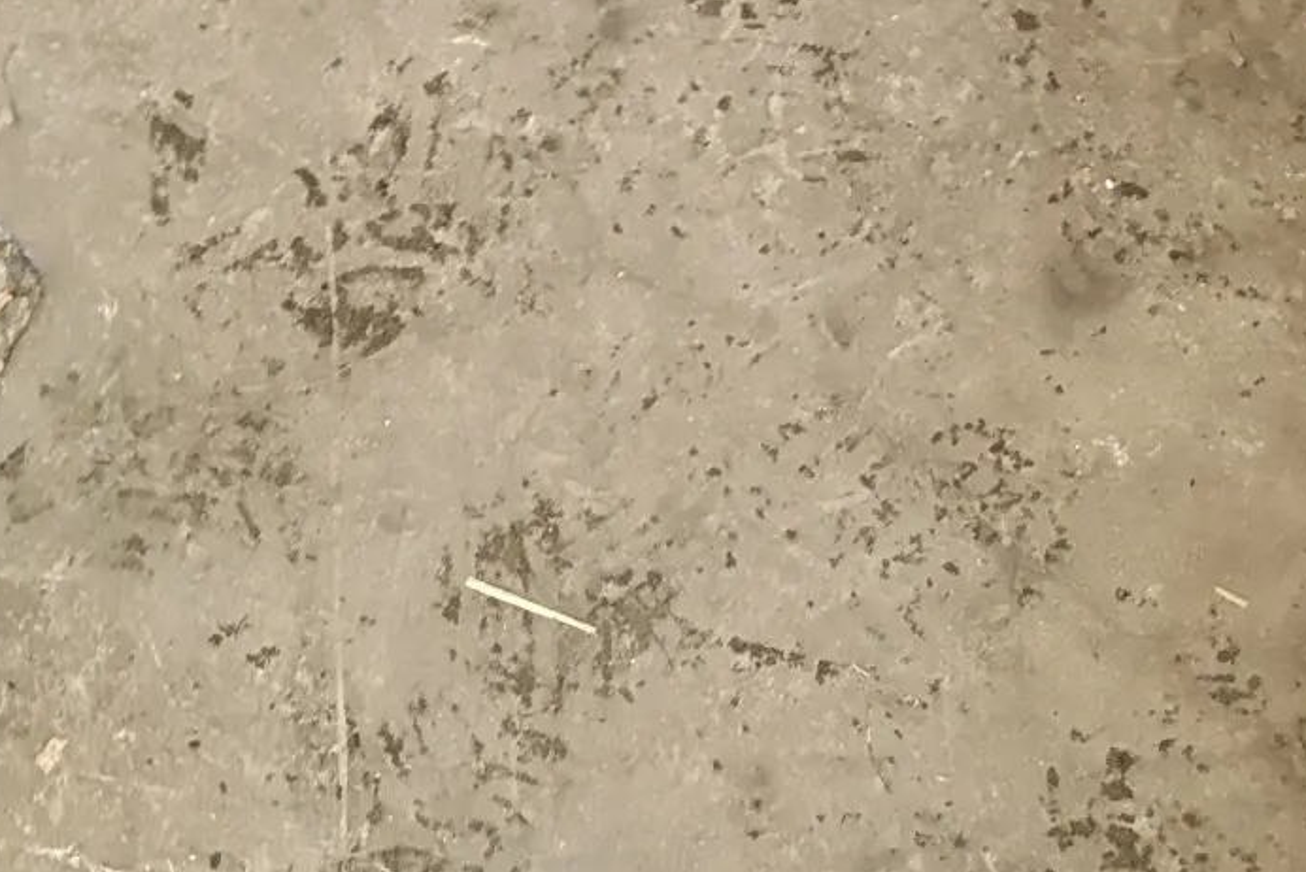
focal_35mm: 75
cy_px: 589
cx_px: -389
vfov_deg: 18.1
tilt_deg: -72.7
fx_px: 2722
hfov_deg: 23.8
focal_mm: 5.96
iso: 400
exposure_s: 1/33
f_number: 1.6
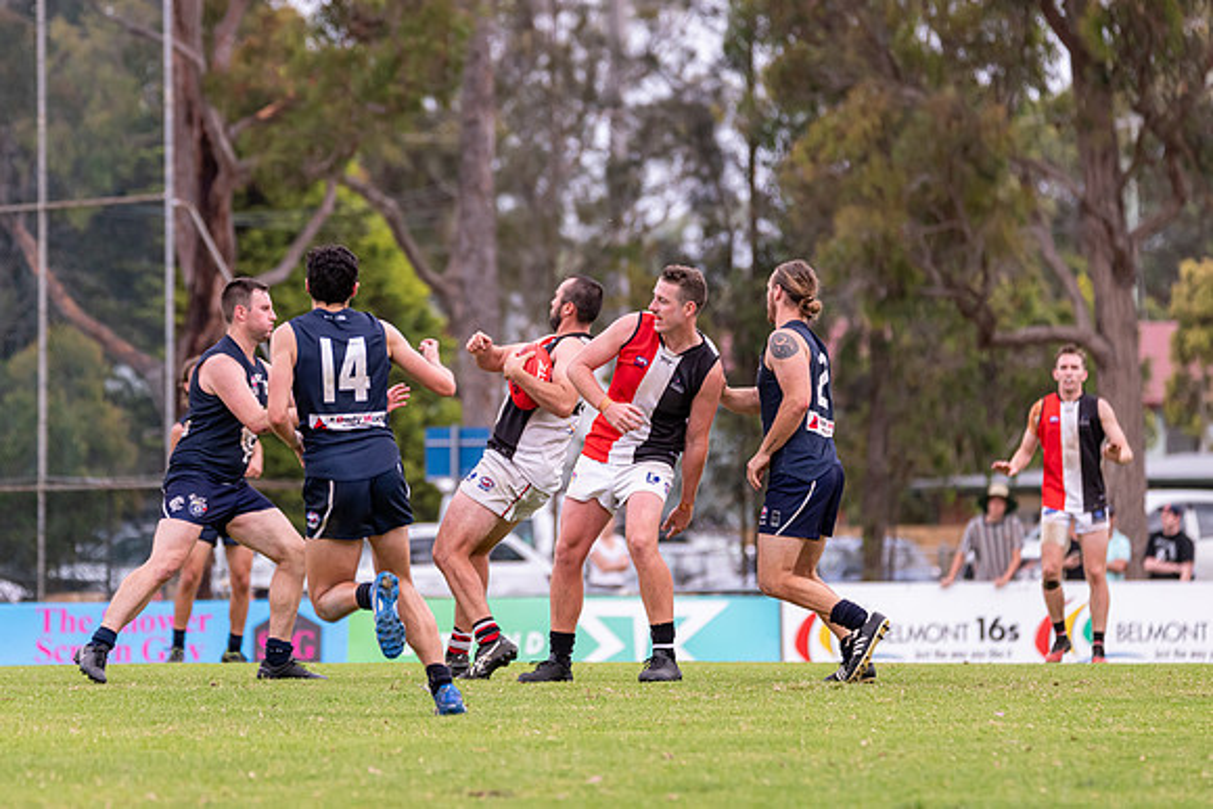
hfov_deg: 5.5
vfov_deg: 3.7
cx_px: 552
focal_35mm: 374
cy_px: 395
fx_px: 12596
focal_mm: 320
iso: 1250
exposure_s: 1/500
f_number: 6.3
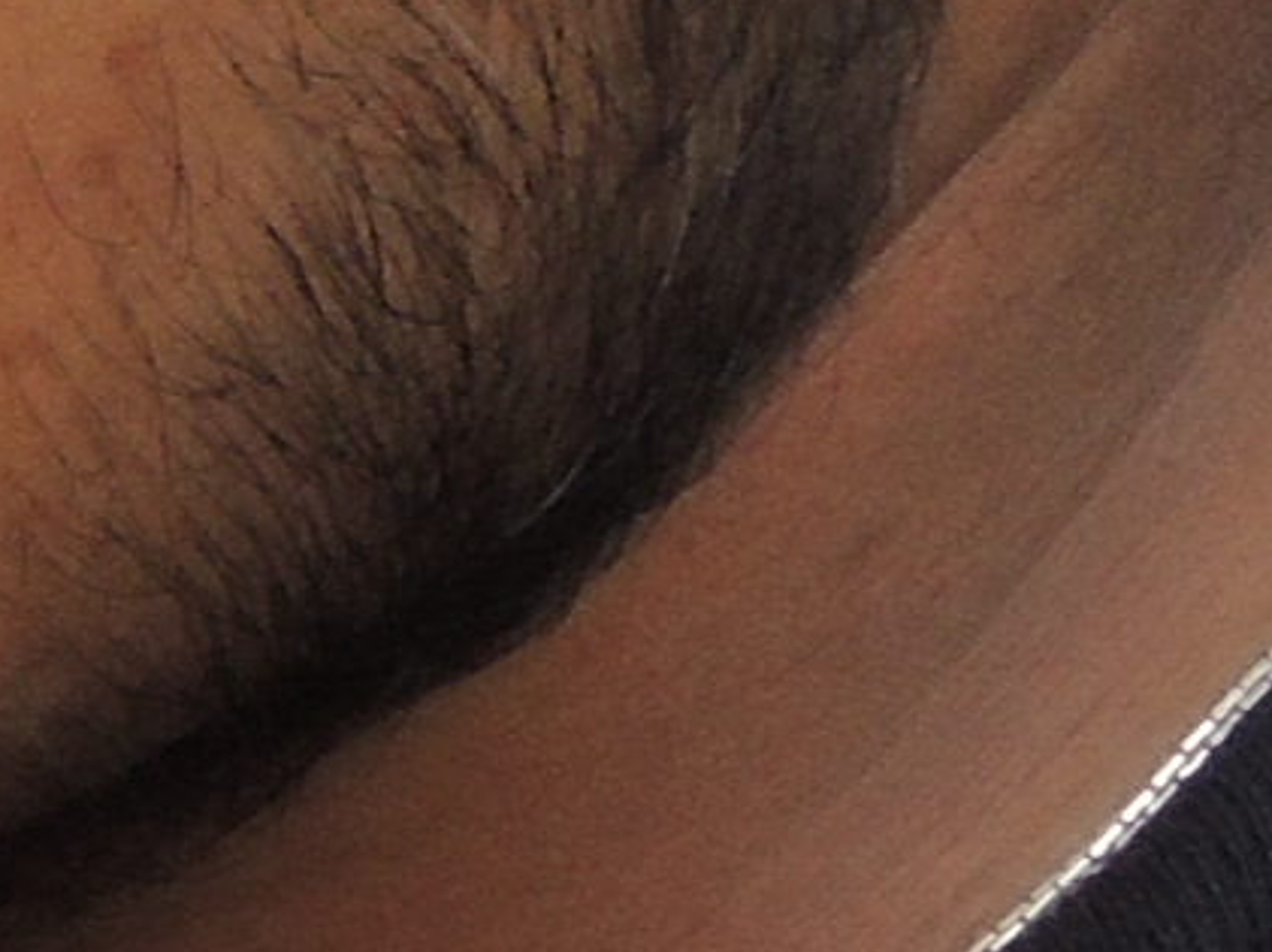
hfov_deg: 1.0
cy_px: -450
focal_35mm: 1940
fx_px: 71226
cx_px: -2547
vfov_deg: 0.8
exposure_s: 1/400
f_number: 4.7
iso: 400
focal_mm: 44.5
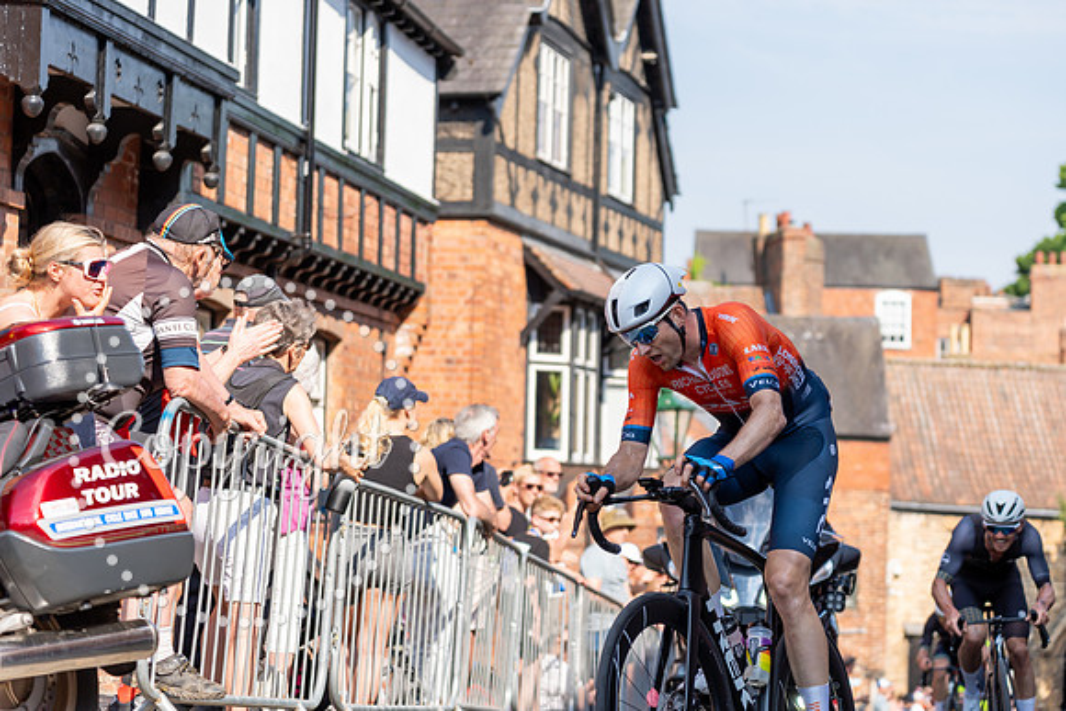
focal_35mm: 87
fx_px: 2563
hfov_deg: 23.5
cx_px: 615
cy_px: 301
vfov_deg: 15.8
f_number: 2.8
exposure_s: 1/1250
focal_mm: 75
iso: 100
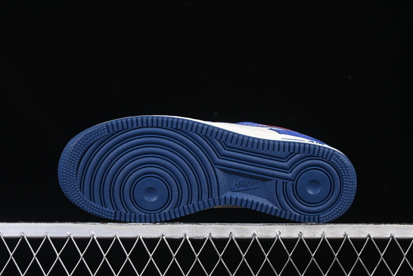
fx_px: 860
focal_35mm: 75
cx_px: 206
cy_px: 138
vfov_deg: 18.2
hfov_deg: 27.0
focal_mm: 50
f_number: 6.3
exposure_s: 1/60
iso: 160
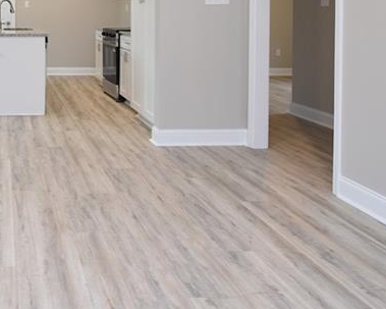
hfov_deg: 41.8
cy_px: 9
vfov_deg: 35.8
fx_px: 434
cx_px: 2
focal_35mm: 38
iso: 400
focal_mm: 10
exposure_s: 1/80
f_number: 4.5
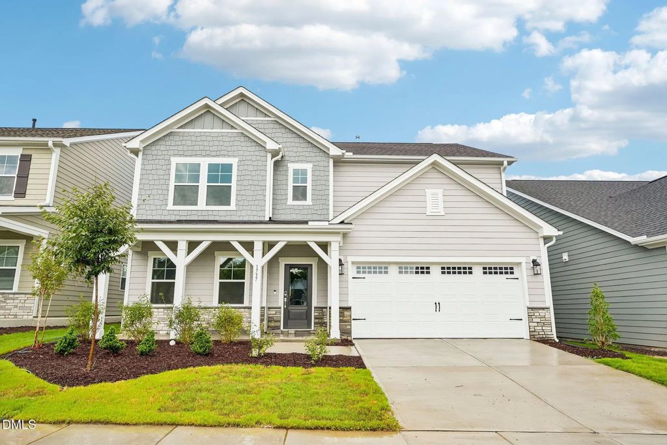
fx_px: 408
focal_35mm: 22
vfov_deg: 57.2
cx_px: 334
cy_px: 222
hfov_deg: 78.6
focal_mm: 22
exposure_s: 1/200
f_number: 8
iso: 100
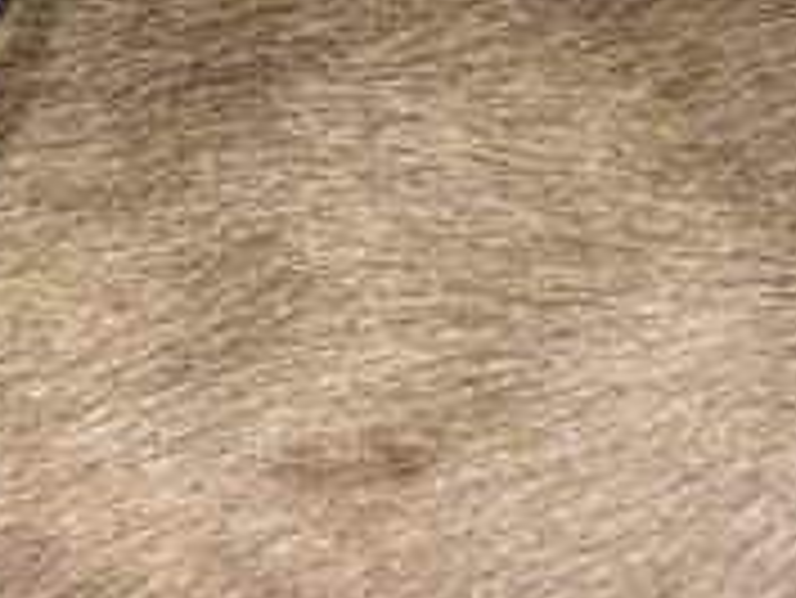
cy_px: -652
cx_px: 436
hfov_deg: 13.2
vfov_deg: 9.2
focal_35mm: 150
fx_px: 3452
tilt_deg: -84.2
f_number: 1.6
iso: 250
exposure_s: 1/60
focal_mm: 5.96
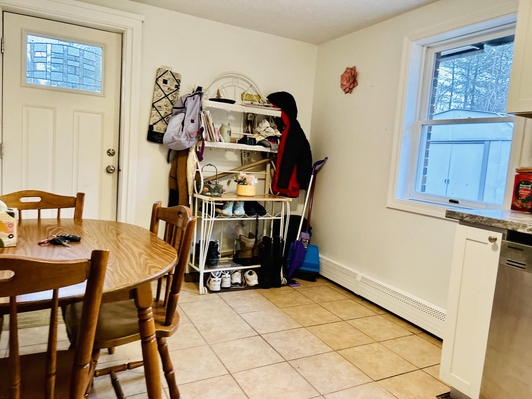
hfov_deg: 67.3
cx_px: 266
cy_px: 200
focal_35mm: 26
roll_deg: -3.6
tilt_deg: -6.3
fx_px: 400
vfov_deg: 53.1
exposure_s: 1/60
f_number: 1.5
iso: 500
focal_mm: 5.7
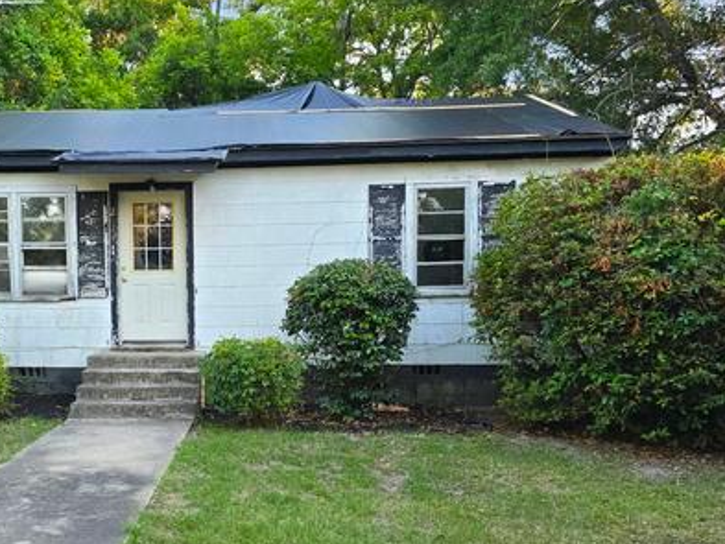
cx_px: 222
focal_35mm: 39
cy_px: 334
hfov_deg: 46.8
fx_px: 817
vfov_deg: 36.7
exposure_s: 1/180
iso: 100
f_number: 1.7
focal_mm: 6.3
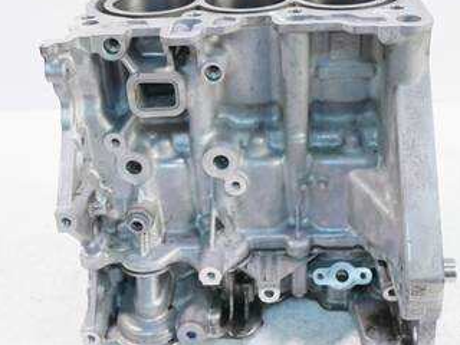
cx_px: 237
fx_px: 678
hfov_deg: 37.5
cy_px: 171
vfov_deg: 28.6
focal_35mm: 51
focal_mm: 17
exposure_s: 1/60
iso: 500
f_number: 4
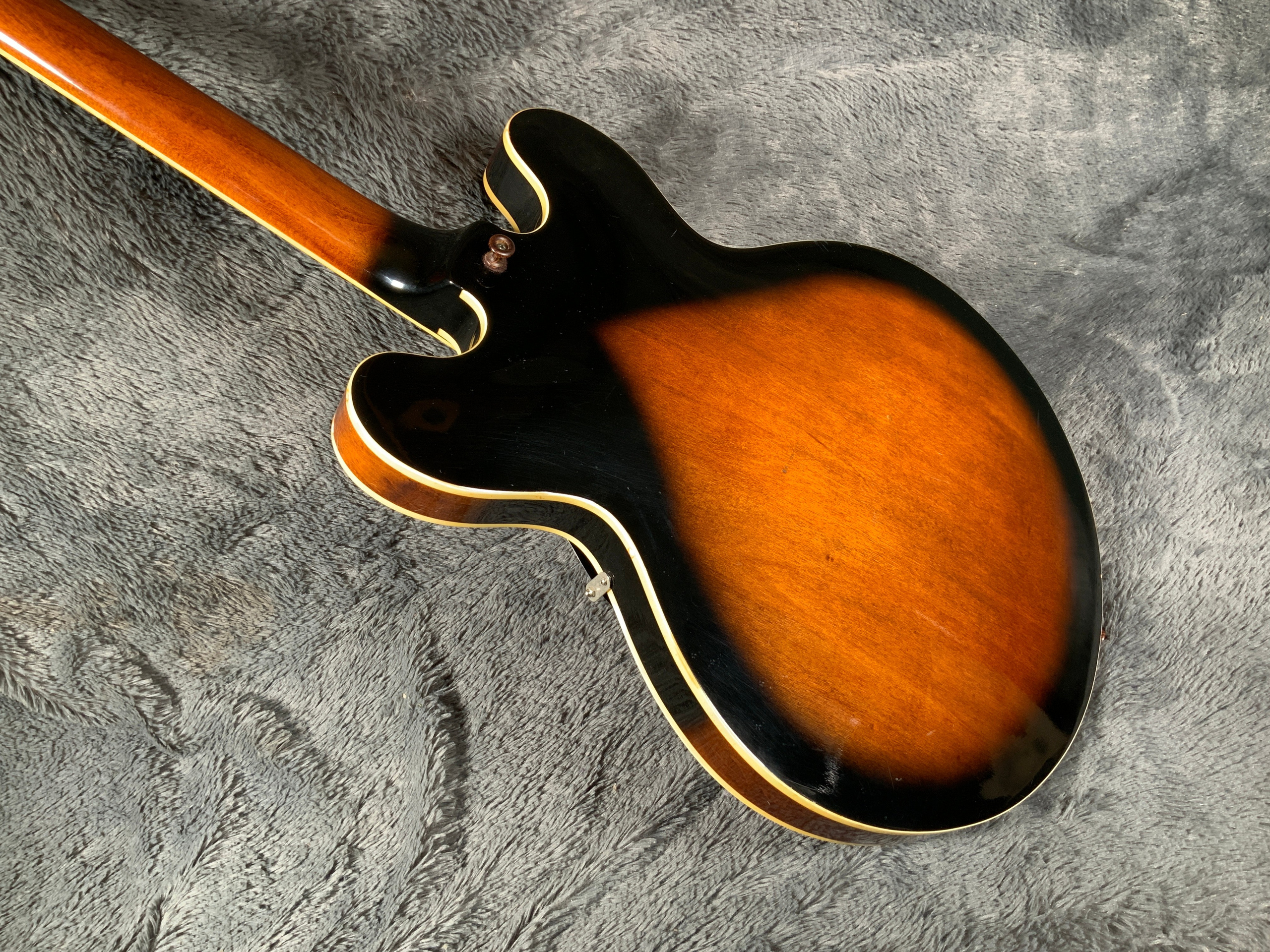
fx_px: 1064
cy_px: 476
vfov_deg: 48.2
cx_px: 635
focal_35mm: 29
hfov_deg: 61.7
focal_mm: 3
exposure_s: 1/52
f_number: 1.8
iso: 80
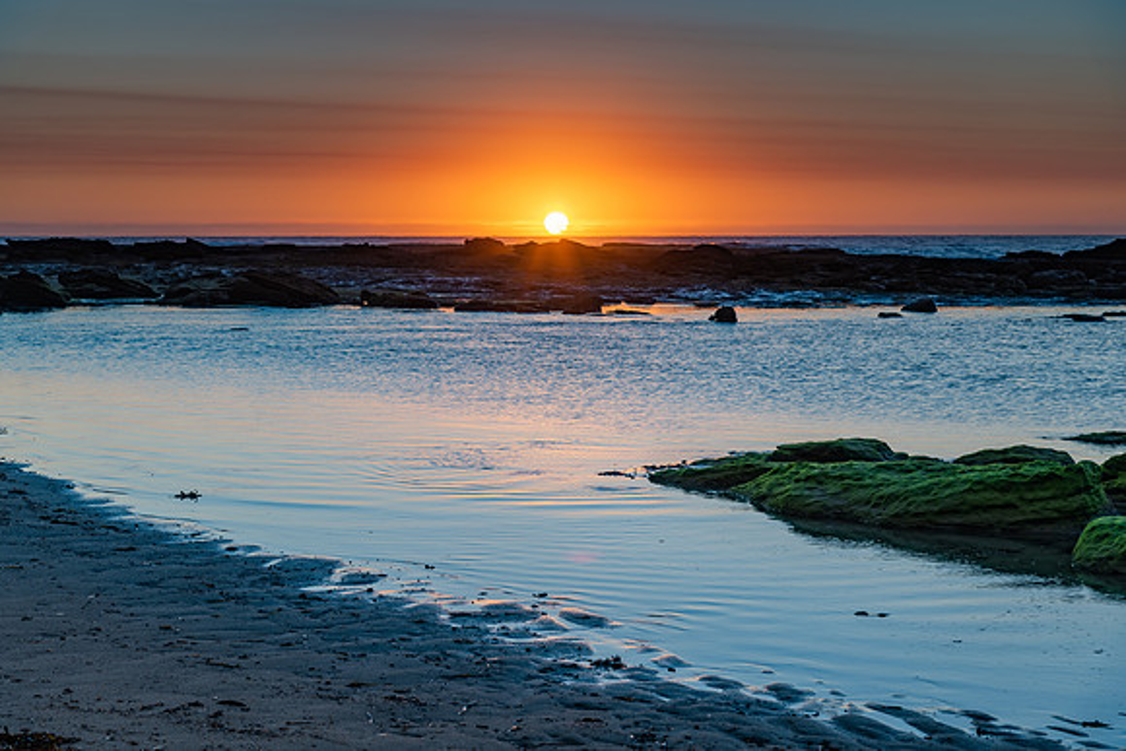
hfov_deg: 28.8
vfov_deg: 19.4
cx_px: 564
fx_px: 2195
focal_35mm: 70
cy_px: 375
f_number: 8
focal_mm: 70
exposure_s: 1/13
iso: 31
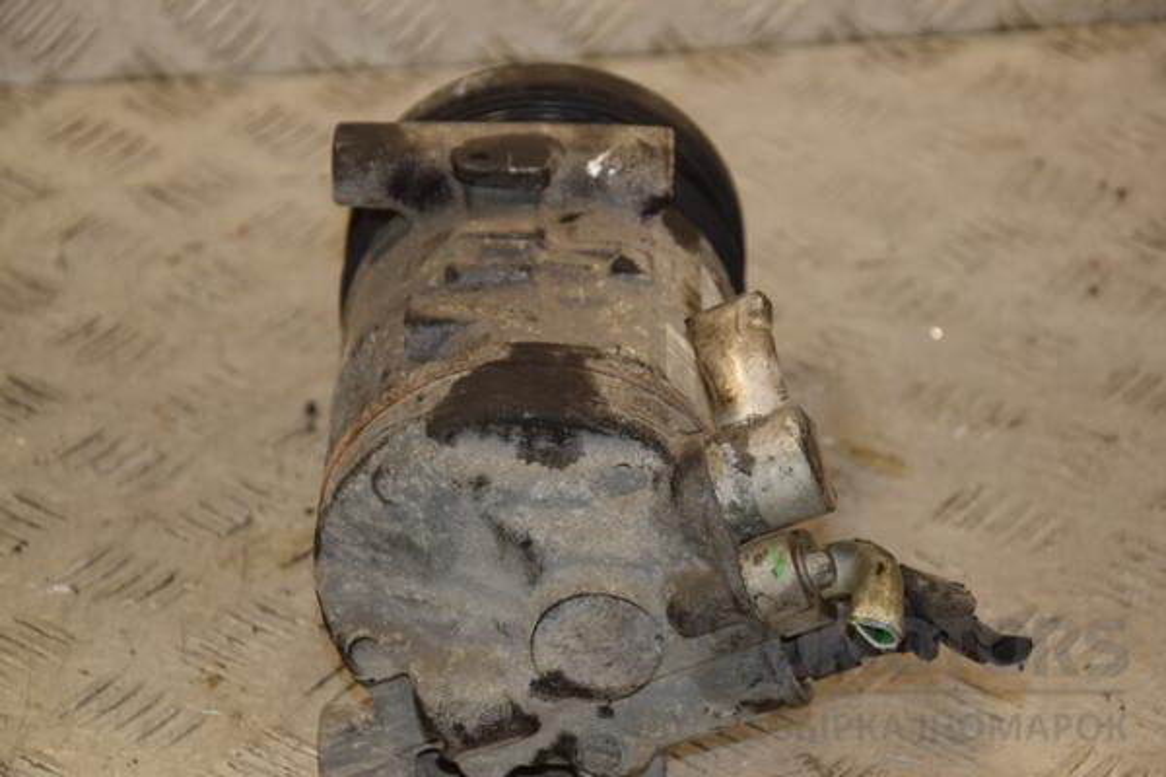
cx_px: 583
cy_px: 388
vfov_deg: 11.4
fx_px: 3886
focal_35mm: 120
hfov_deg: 17.1
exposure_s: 1/200
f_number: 6.3
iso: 800
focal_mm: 80
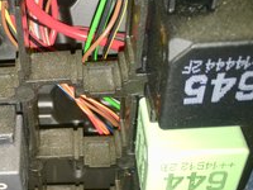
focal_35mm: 58
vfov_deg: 24.8
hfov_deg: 31.8
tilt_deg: -50.6
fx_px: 424
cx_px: 29
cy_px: 155
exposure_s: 1/28
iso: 25
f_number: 2.2
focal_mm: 4.15
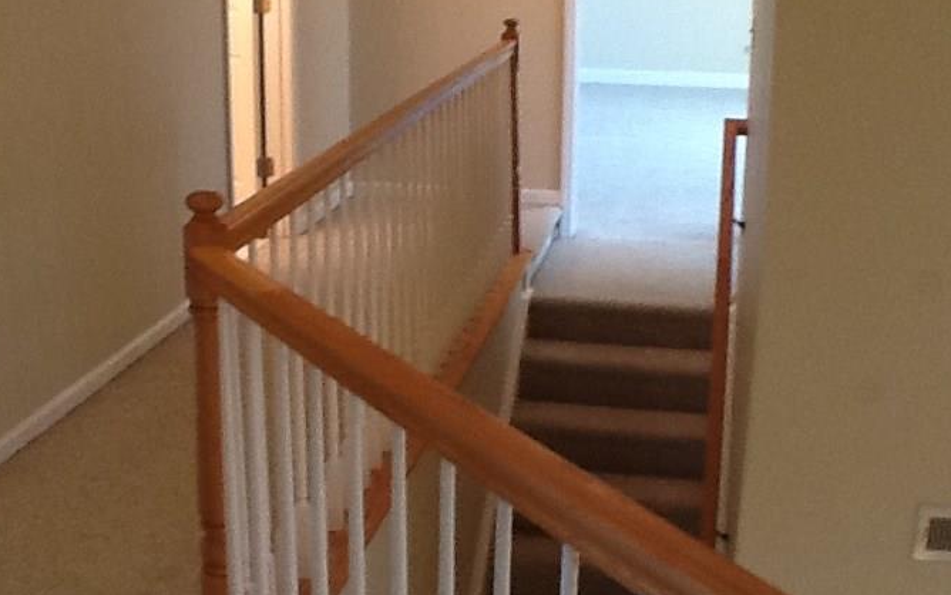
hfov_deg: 30.6
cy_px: 201
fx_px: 1737
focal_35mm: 67
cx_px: 394
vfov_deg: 19.4
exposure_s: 1/30
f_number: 2.4
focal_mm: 2.03
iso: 100
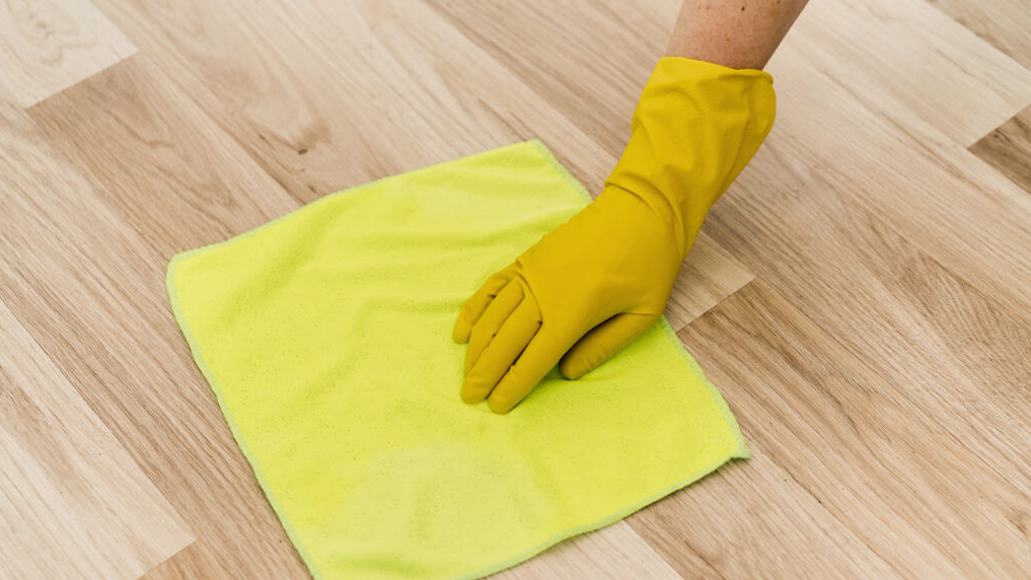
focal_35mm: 58
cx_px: 515
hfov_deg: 36.0
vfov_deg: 20.7
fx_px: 1586
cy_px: 342
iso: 320
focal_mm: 55
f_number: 3.2
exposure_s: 1/160
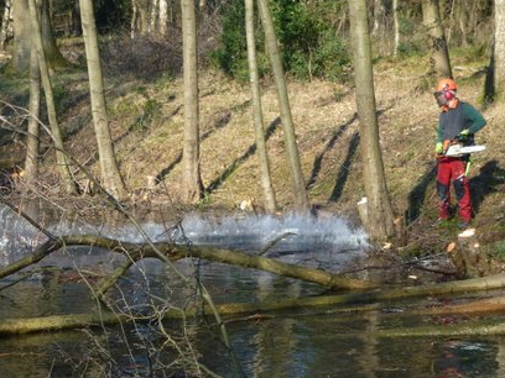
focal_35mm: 133
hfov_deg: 14.8
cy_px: 180
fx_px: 1940
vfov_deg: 11.1
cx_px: 215
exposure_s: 1/320
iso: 160
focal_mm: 20.2
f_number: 5.1
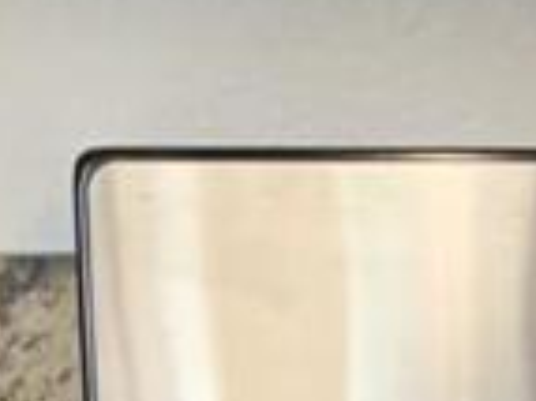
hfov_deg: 10.5
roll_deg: +0.5
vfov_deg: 6.9
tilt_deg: -27.1
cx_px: 581
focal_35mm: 186
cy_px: 1327
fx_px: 2878
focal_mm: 4.25
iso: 250
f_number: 1.8
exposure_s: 1/60
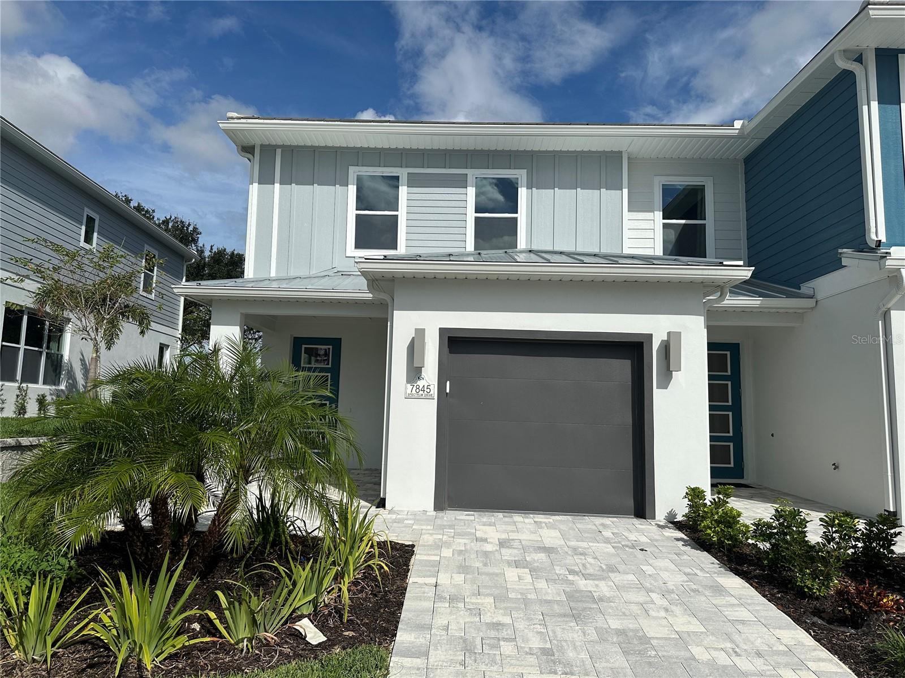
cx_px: 452
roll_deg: -1.6
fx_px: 627
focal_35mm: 24
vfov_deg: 56.8
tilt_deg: +7.0
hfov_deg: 71.6
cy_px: 339
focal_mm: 6.86
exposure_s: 1/12048
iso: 80
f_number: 1.78
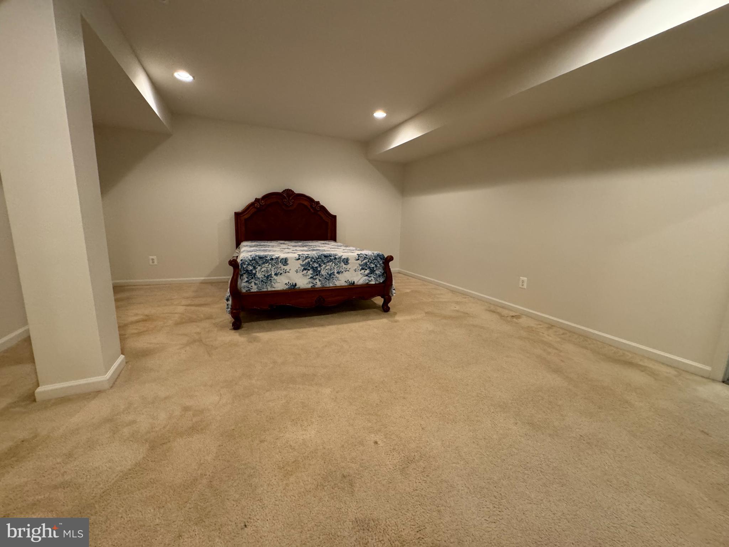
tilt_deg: -10.6
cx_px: 364
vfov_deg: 85.7
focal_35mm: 14
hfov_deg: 102.1
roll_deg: -2.7
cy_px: 274
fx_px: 295
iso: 400
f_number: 2.2
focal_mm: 2.22
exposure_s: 1/60
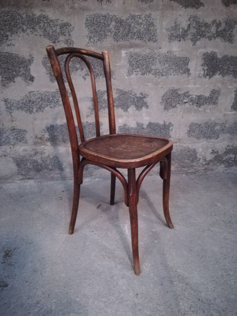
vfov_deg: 67.3
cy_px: 158
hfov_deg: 53.1
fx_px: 237
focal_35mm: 26
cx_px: 118
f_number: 2.2
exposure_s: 1/14.3
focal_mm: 3.83
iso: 2000
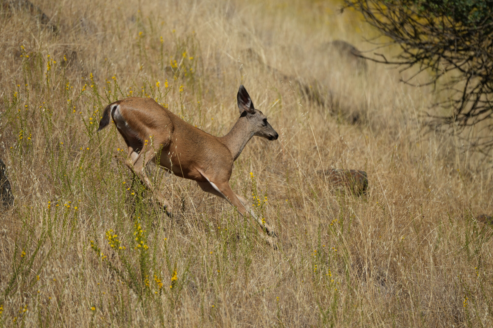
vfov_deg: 3.1
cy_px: 150
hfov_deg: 4.6
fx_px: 6134
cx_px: 252
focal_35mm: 448
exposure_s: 1/2500
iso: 400
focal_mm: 400
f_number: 6.3
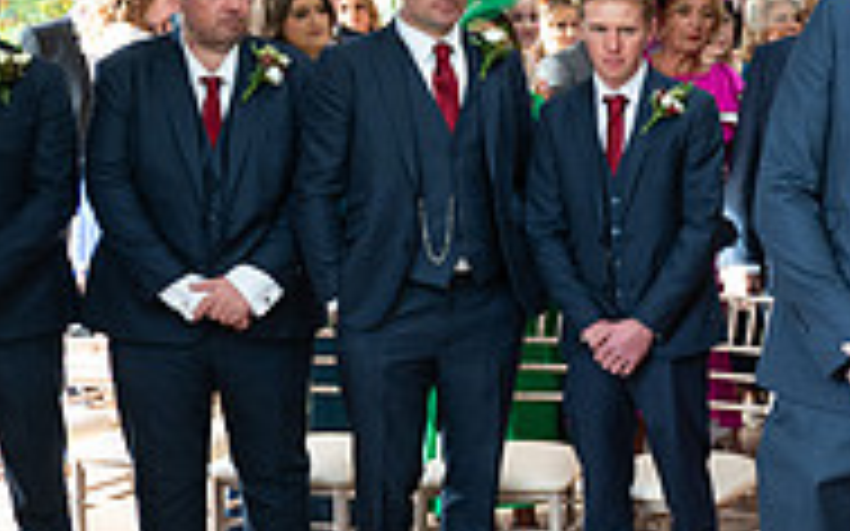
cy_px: 200
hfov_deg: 24.4
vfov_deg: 17.3
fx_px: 1737
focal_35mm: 75
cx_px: 1075
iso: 640
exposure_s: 1/160
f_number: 3.5
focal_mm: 24
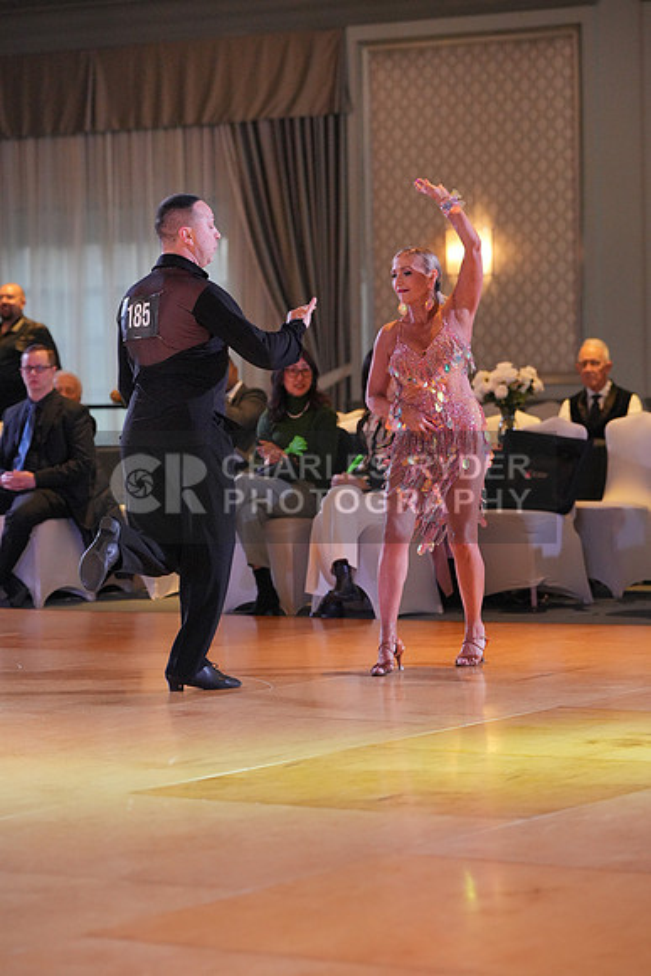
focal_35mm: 115
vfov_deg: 17.8
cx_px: 326
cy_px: 488
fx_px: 3117
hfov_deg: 11.9
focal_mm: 115
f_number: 3.5
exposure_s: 1/500
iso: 5000
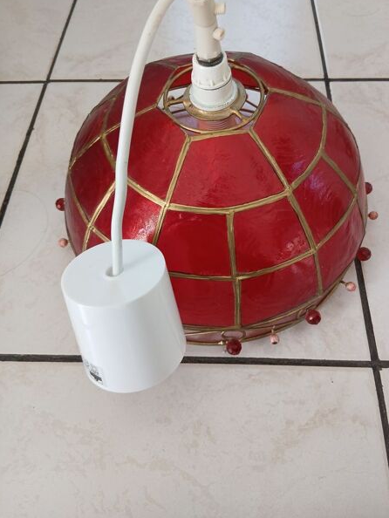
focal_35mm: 28
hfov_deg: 49.7
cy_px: 240
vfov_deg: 63.3
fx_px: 419
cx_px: 208
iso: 64
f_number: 1.8
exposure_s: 1/50
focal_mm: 3.98
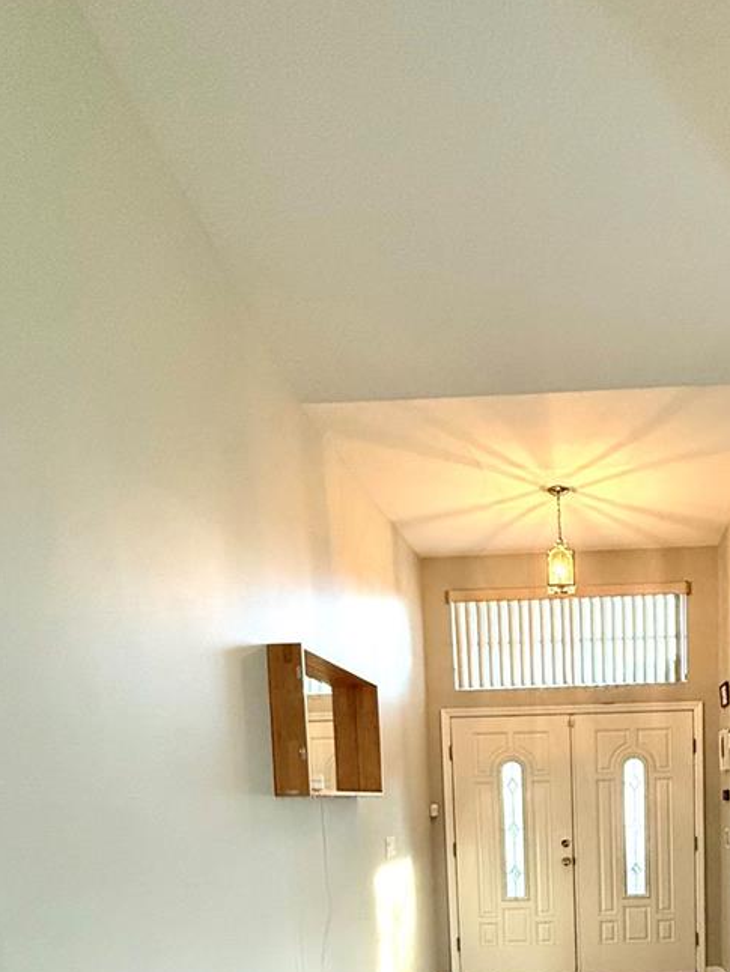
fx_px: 731
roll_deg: +1.2
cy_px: 861
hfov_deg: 50.1
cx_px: 576
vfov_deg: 58.4
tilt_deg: -4.2
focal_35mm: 26
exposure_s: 1/120
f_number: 2.2
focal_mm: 2.22
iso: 640
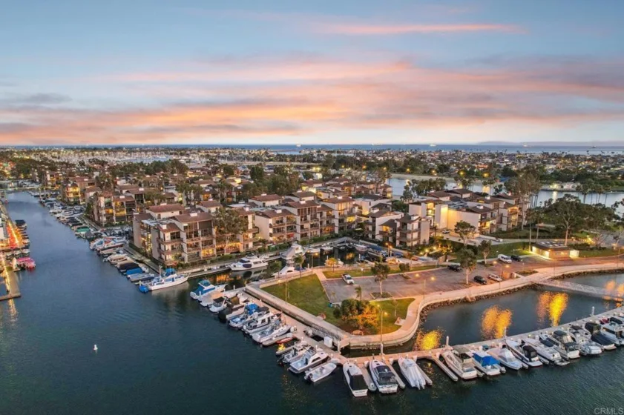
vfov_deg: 57.2
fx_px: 381
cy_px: 208
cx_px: 312
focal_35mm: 22
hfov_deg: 78.6
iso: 420
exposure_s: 1/13
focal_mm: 8.4
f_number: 2.8
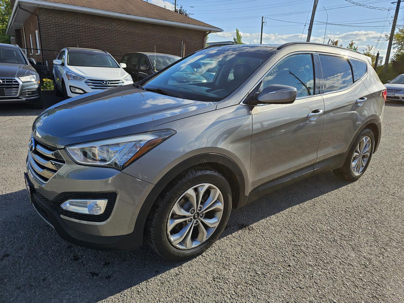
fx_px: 268
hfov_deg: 73.9
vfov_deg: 58.9
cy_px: 152
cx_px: 202
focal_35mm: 23
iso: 10
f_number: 1.7
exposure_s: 1/709
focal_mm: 6.3
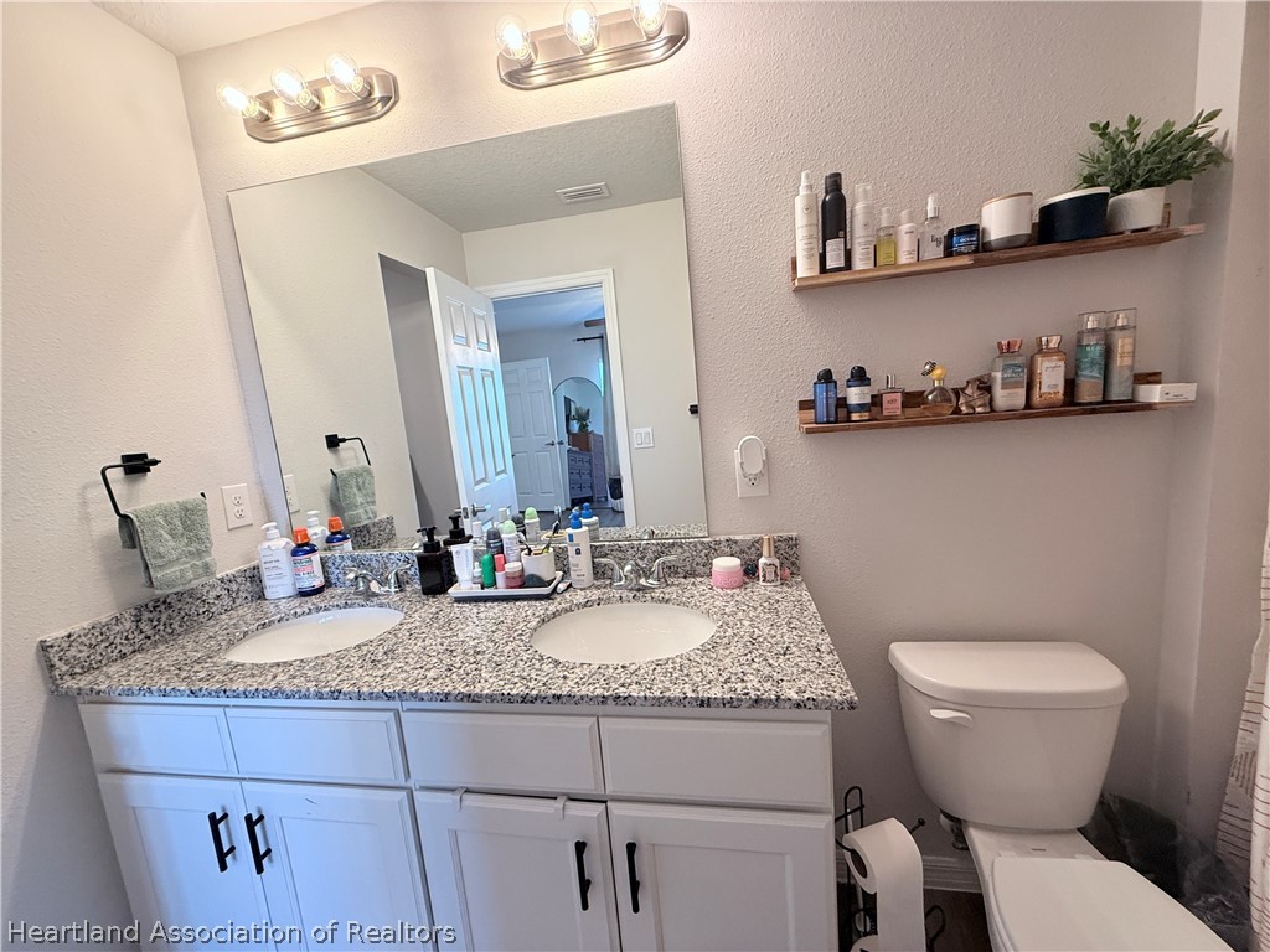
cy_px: 476
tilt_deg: -8.5
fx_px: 514
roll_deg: +4.7
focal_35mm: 14
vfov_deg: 85.7
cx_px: 635
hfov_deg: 102.1
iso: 200
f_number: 2.2
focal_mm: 2.22
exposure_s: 1/60
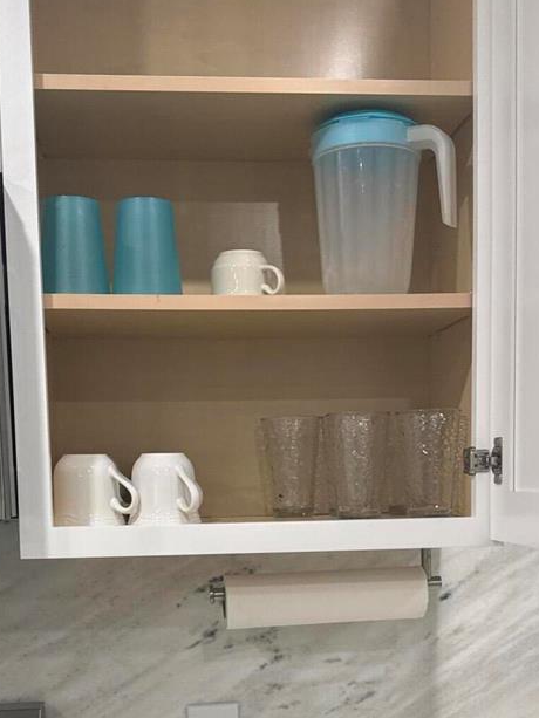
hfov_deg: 30.9
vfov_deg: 39.1
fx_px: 975
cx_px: 247
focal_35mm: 47
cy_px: 560
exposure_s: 1/120
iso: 200
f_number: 1.78
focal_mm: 6.76
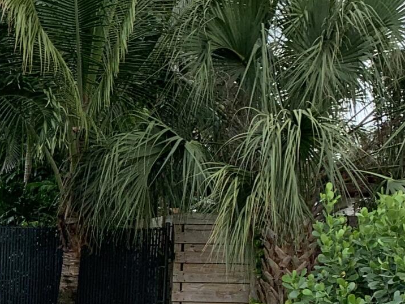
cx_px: -209
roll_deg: -0.2
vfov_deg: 13.3
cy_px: 328
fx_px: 1275
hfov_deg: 16.4
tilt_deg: -2.9
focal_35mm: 109
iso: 25
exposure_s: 1/954
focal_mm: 4.25
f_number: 1.8
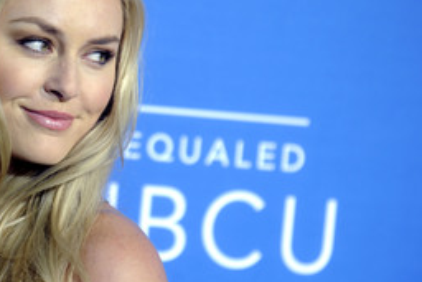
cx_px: 59
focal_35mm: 351
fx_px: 4117
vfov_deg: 3.9
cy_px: 153
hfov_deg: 5.9
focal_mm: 200
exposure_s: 1/400
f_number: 4.5
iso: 800
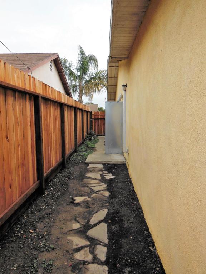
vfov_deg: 69.4
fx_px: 198
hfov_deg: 54.9
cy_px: 137
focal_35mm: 25
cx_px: 103
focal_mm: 4.5
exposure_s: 1/250
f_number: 3.5
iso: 160
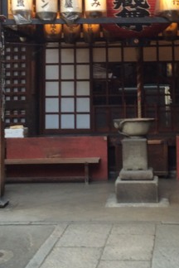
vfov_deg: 24.3
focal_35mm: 82
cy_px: 49
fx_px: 612
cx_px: 115
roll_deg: +1.4
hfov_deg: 16.6
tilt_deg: +2.6
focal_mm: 3.3
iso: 32
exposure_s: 1/30
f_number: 2.4
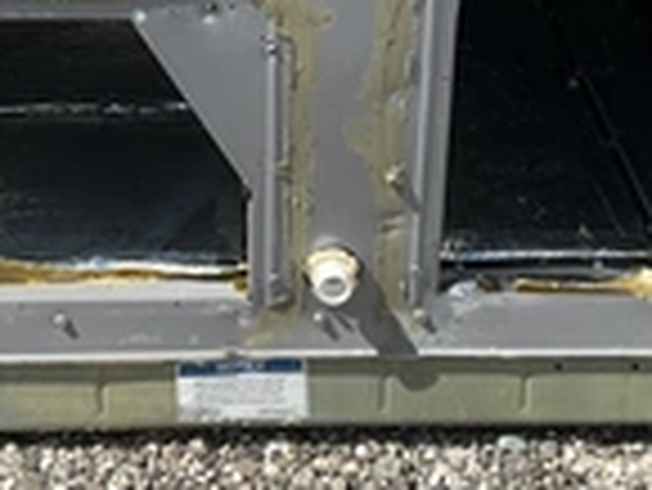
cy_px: 9
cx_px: 274
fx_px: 1508
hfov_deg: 24.4
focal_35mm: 80
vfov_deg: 18.0
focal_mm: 3
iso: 25
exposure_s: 1/1490
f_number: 1.8
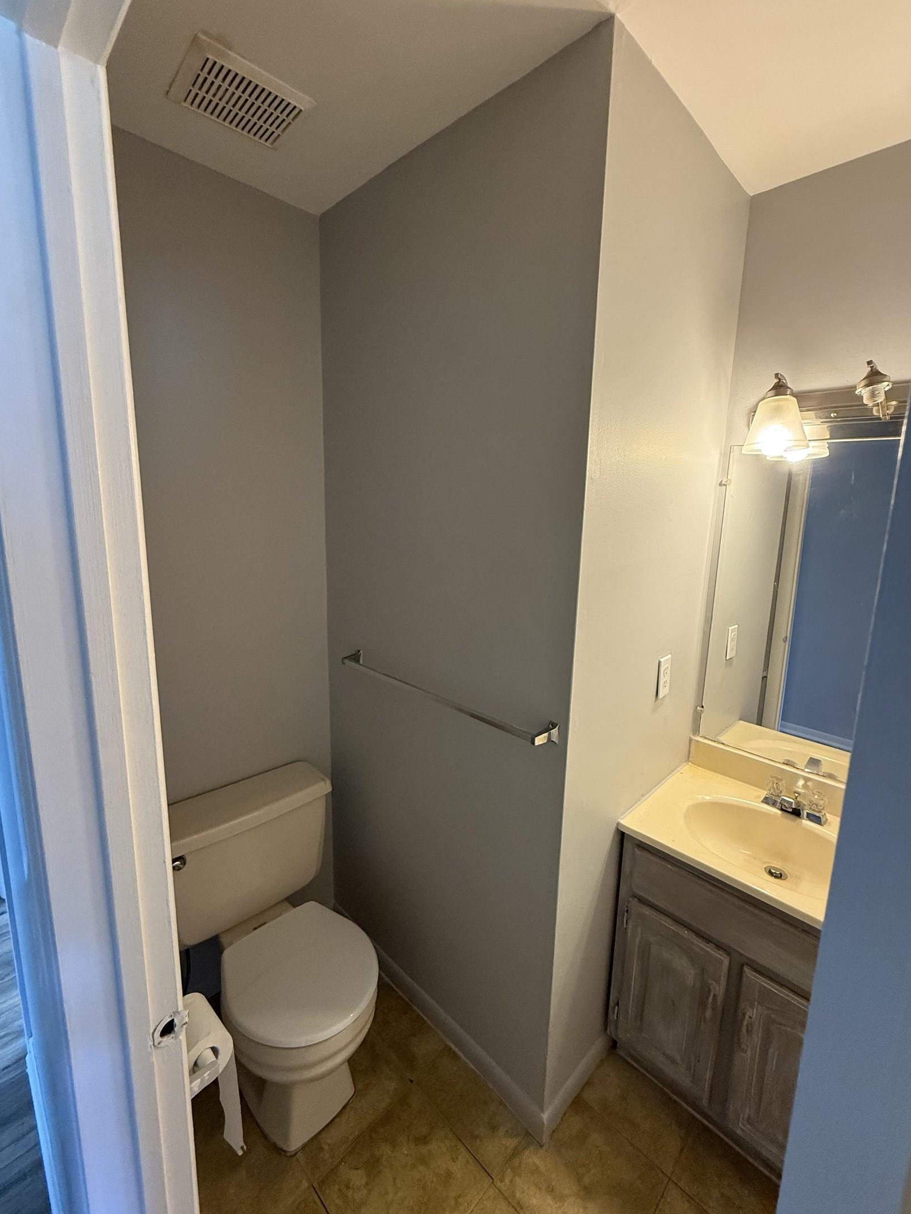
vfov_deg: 98.2
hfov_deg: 81.7
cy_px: 595
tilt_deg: -10.2
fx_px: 526
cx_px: 476
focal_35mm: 15
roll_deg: -1.2
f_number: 2.2
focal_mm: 2.22
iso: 320
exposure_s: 1/60
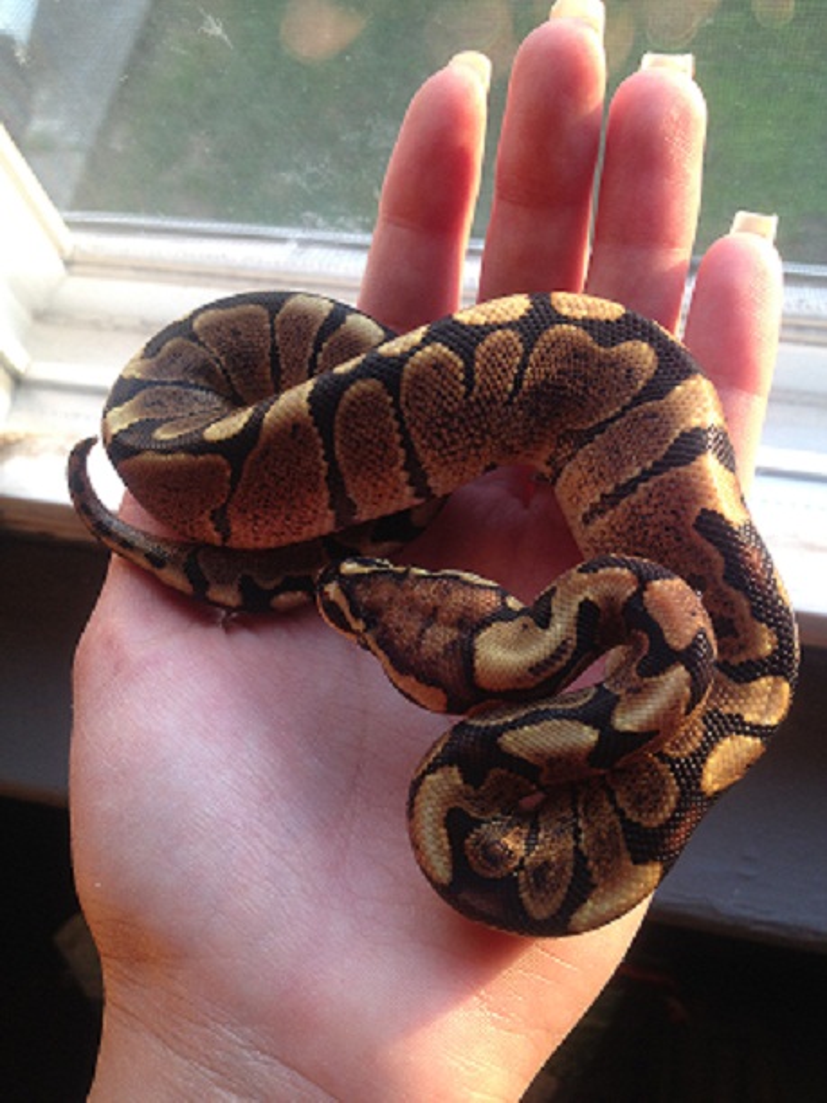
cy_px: 552
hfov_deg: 40.7
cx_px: 414
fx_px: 1115
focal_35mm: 35
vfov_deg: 52.6
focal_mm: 4.28
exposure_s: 1/60
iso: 80
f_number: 2.4
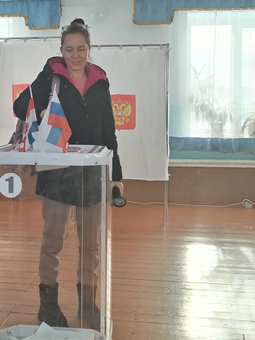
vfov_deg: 32.5
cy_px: 122
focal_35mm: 59
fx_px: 580
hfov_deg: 24.5
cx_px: 55
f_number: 1.8
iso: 144
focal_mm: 4.75
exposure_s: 1/100
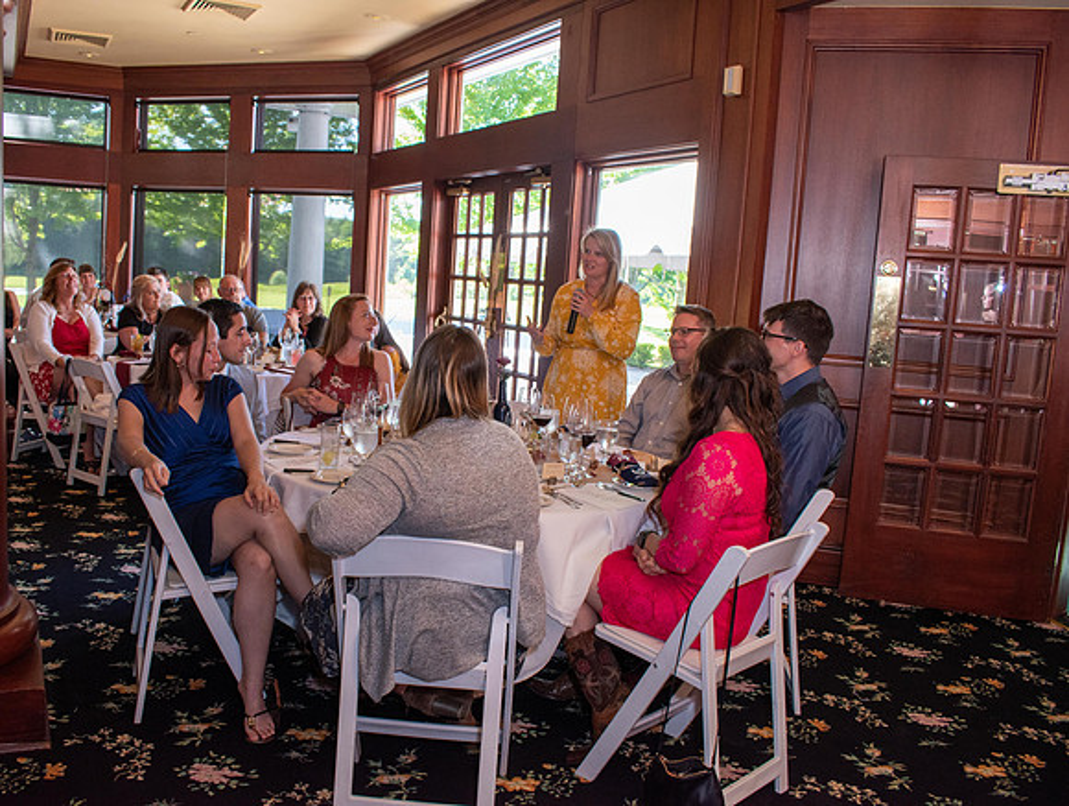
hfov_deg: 60.8
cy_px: 403
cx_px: 465
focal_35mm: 29
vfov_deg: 47.9
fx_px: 906
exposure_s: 1/100
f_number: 5
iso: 800
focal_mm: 18
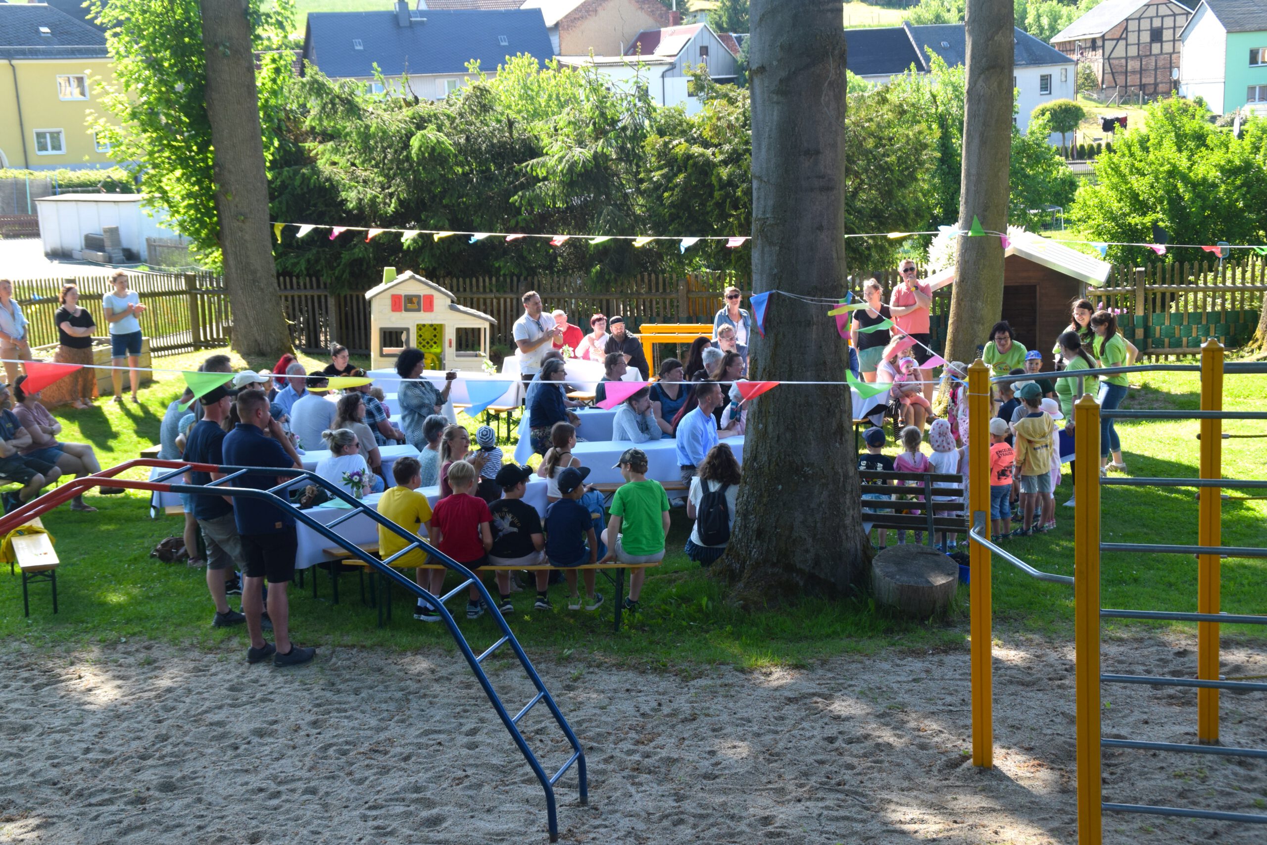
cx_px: 634
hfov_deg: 37.8
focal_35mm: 52
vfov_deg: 25.8
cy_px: 422
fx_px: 1848
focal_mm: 35
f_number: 7.1
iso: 400
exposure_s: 1/200
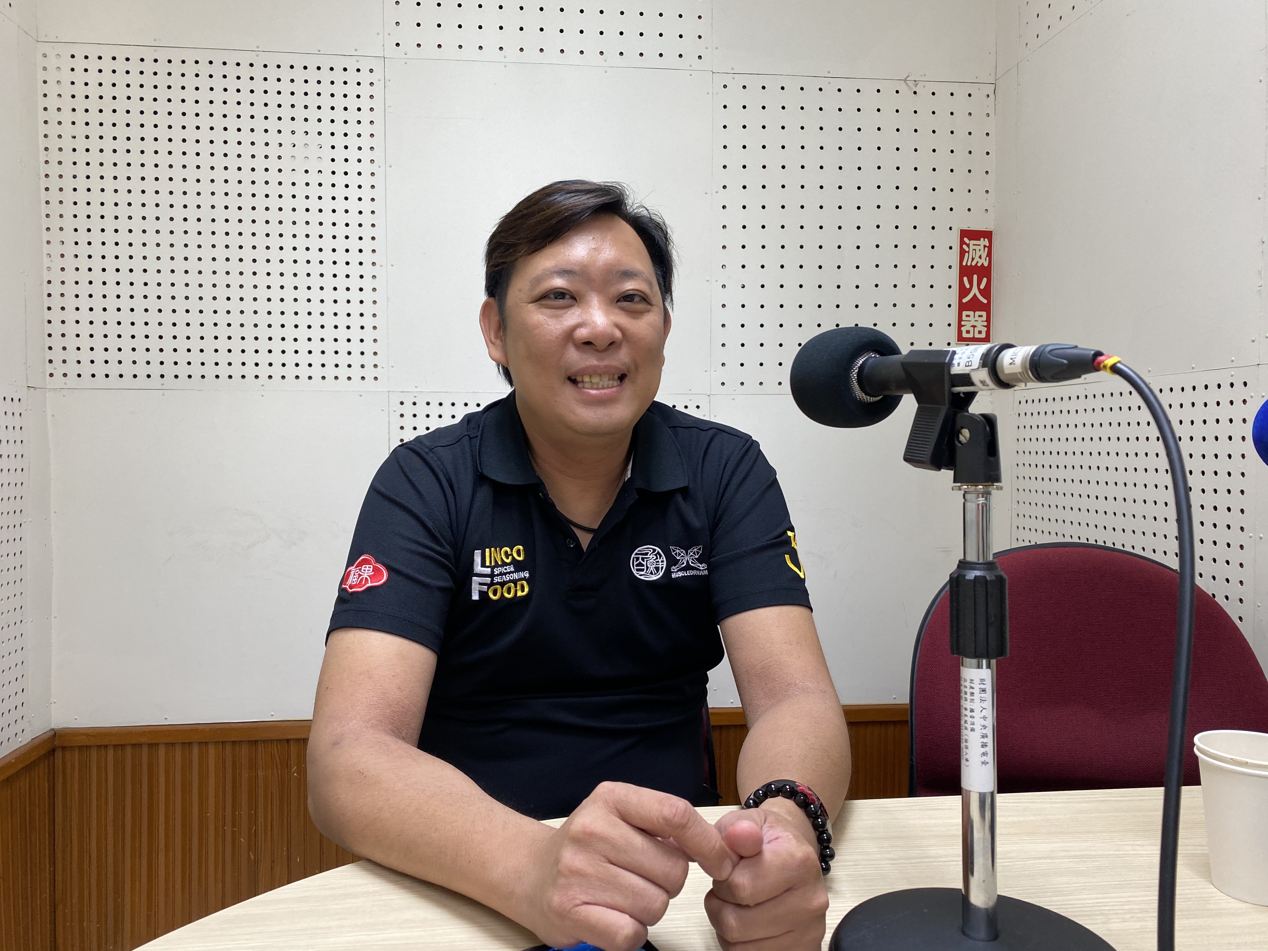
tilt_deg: -3.0
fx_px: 952
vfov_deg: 53.1
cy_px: 476
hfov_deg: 67.3
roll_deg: -0.1
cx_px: 634
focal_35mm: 26
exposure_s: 1/120
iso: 125
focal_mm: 4.25
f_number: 1.8
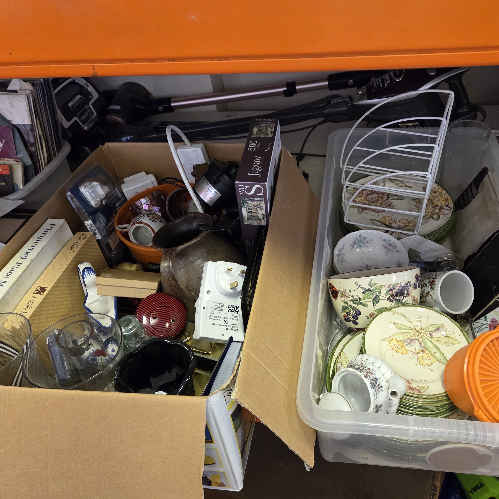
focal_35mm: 28
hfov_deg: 57.0
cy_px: 250
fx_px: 457
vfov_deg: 57.3
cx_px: 290
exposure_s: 1/100
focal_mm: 5.4
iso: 800
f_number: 1.8
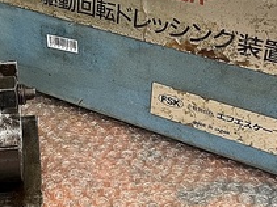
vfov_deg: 18.4
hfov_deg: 23.9
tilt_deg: -28.0
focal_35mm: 79
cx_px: 20
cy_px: 35
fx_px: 632
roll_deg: +1.6
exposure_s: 1/60
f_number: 1.6
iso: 160
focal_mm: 5.1
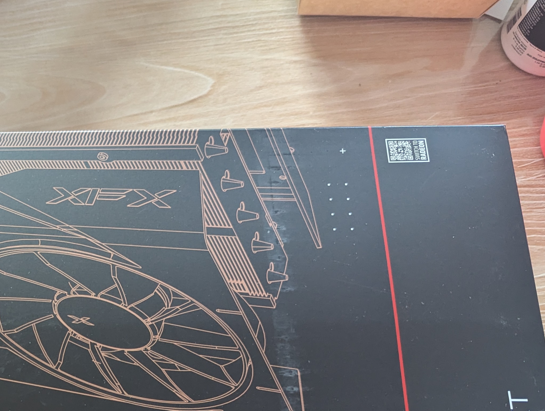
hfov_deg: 36.4
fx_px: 757
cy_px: 407
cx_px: 27
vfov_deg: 28.5
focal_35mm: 48
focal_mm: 6.81
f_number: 1.85
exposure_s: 1/31.9
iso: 425
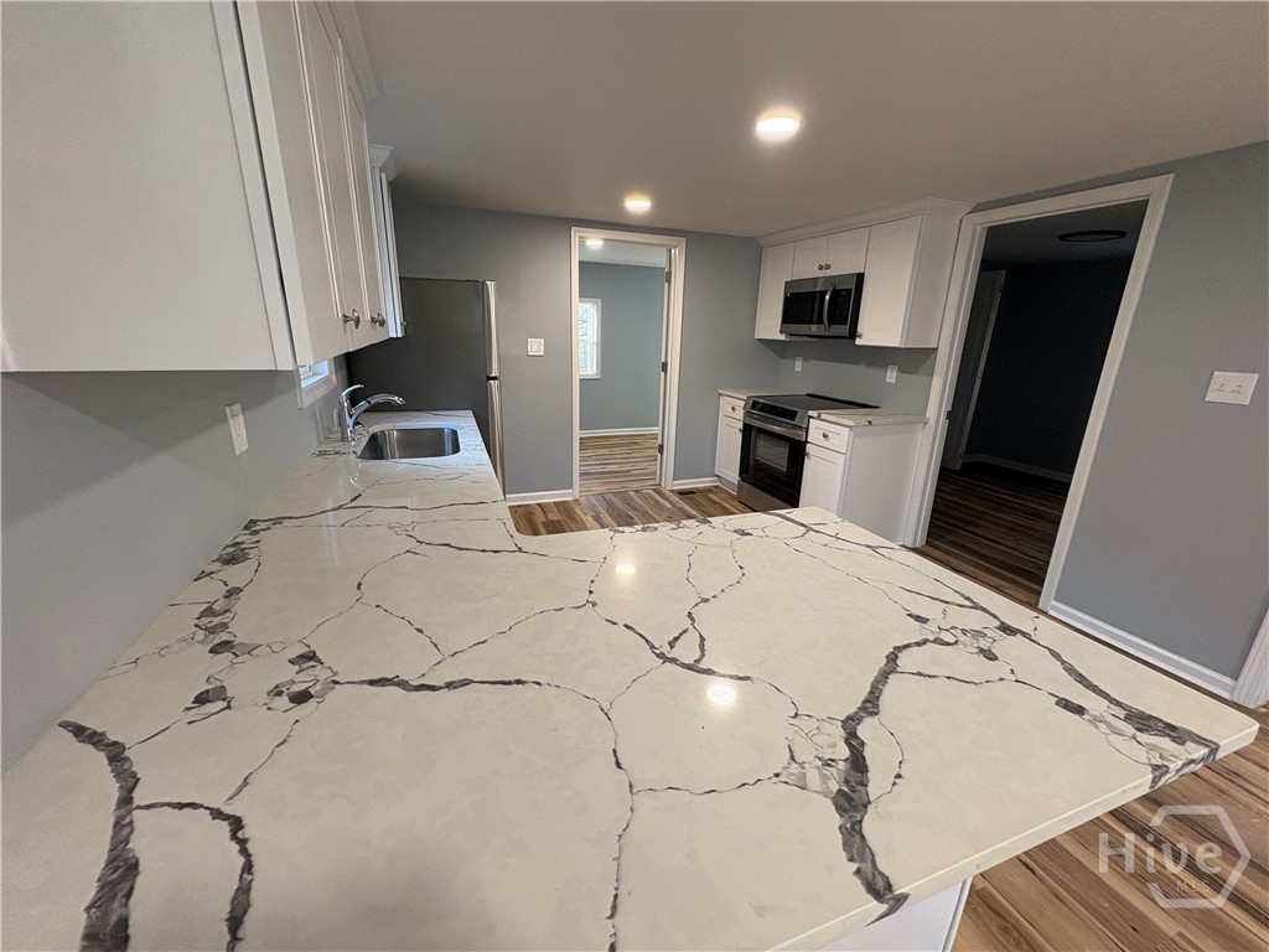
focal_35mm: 14
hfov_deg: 102.1
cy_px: 476
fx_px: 513
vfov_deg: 85.7
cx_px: 634
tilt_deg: -16.7
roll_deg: -2.1
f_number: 2.2
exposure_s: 1/60
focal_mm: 2.22
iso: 160
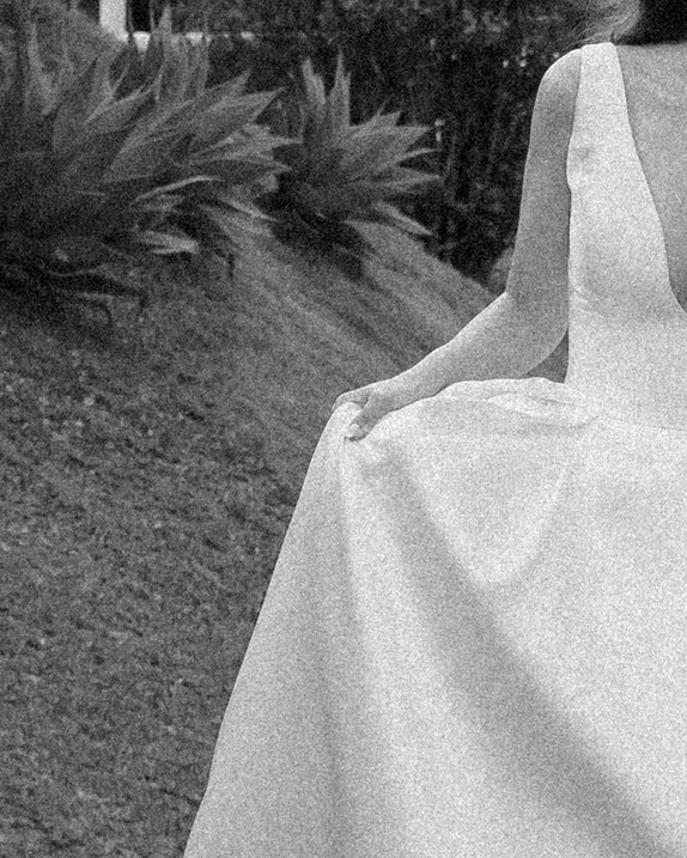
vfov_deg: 9.1
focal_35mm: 211
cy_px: 172
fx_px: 5360
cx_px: 687
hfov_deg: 7.3
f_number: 4.5
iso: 100
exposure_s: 1/400
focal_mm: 28
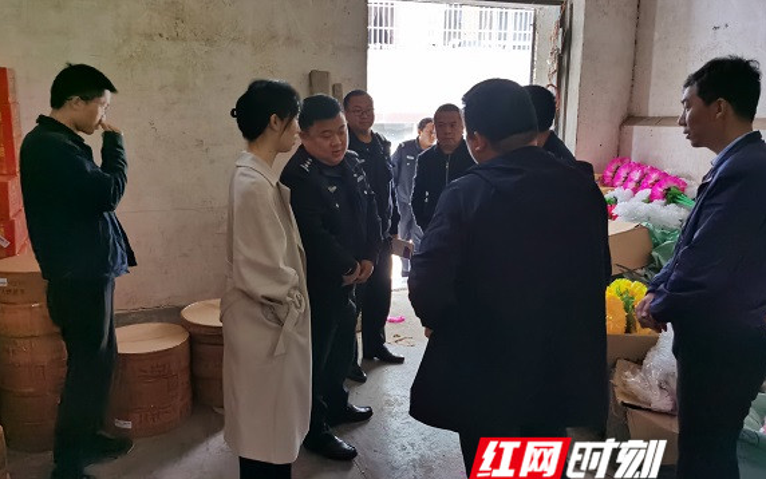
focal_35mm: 30
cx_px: 368
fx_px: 627
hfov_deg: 62.9
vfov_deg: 41.9
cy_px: 235
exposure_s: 1/50
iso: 500
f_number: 1.6
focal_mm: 5.56
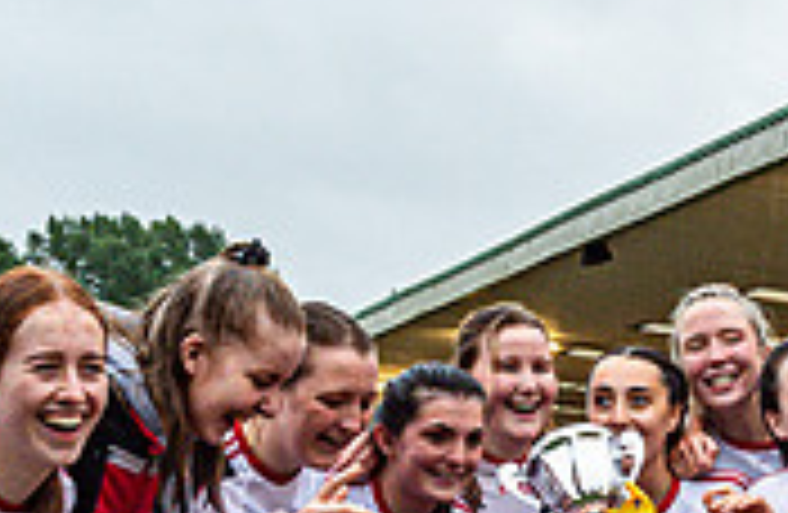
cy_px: 723
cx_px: 722
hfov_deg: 16.7
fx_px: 2652
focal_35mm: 122
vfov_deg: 10.7
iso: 800
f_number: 4
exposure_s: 1/100
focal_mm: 35
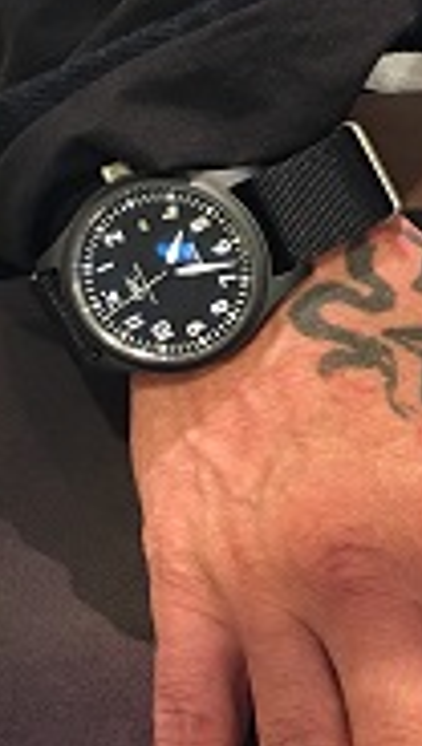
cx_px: 732
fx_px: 1645
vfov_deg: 25.5
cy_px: 276
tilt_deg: -51.2
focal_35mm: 83
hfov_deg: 13.3
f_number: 2.2
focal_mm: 4.15
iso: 64
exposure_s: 1/15
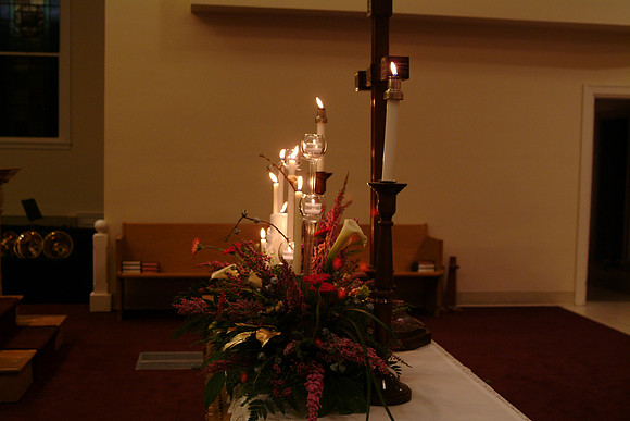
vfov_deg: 31.9
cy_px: 210
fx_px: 735
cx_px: 315
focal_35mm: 42
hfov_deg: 46.4
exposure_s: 1/45
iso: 400
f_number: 3.3
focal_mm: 28
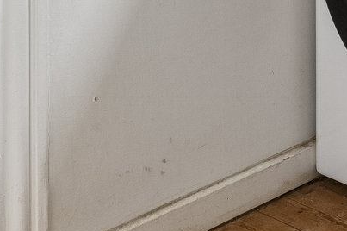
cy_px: -448
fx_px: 1435
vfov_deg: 8.0
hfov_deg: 13.1
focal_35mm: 149
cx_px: 498
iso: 400
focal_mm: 20
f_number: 8
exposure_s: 1/2
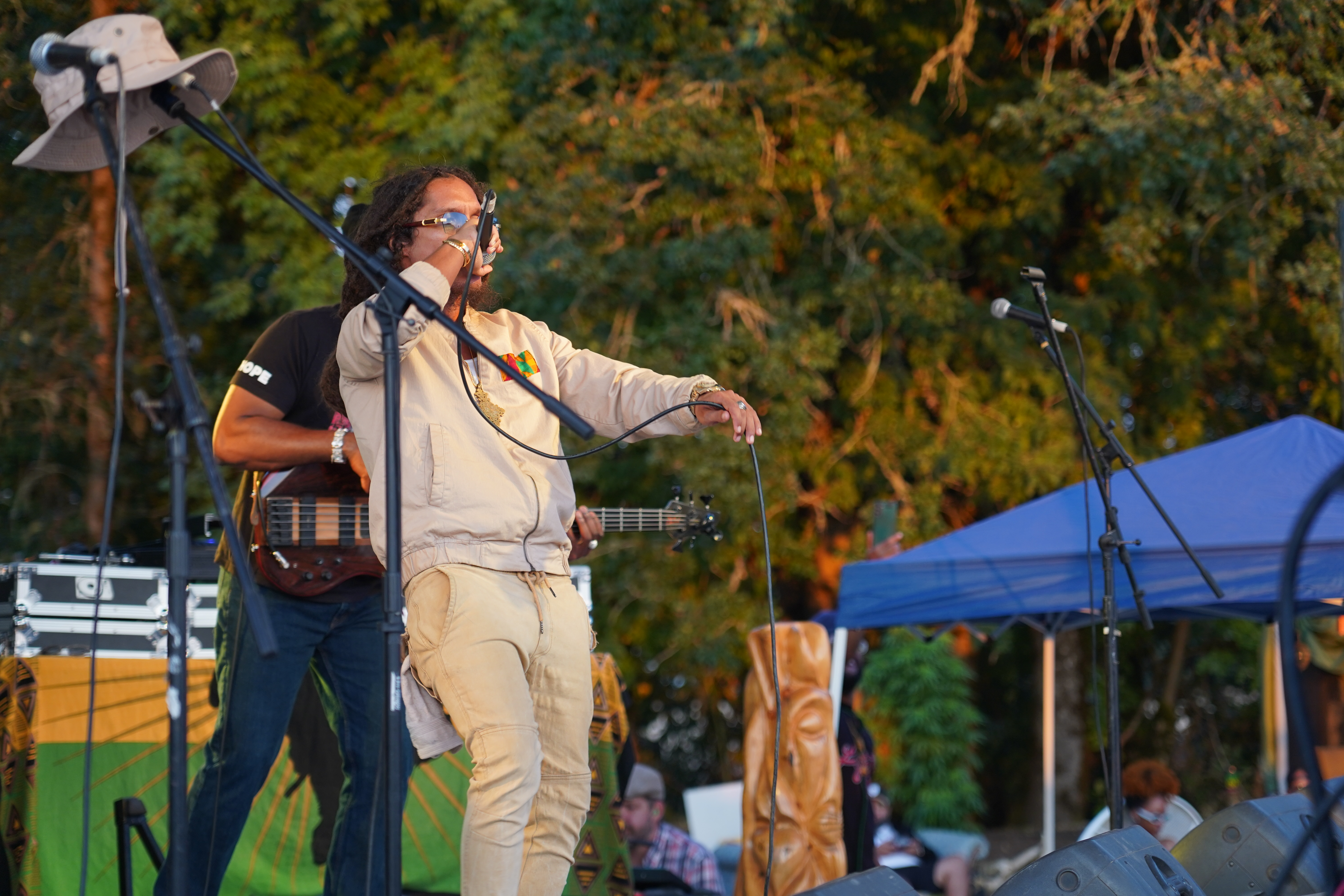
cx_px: 672
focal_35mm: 105
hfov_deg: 19.5
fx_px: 3920
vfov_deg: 13.0
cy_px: 448
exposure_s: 1/160
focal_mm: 105
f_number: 4
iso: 640
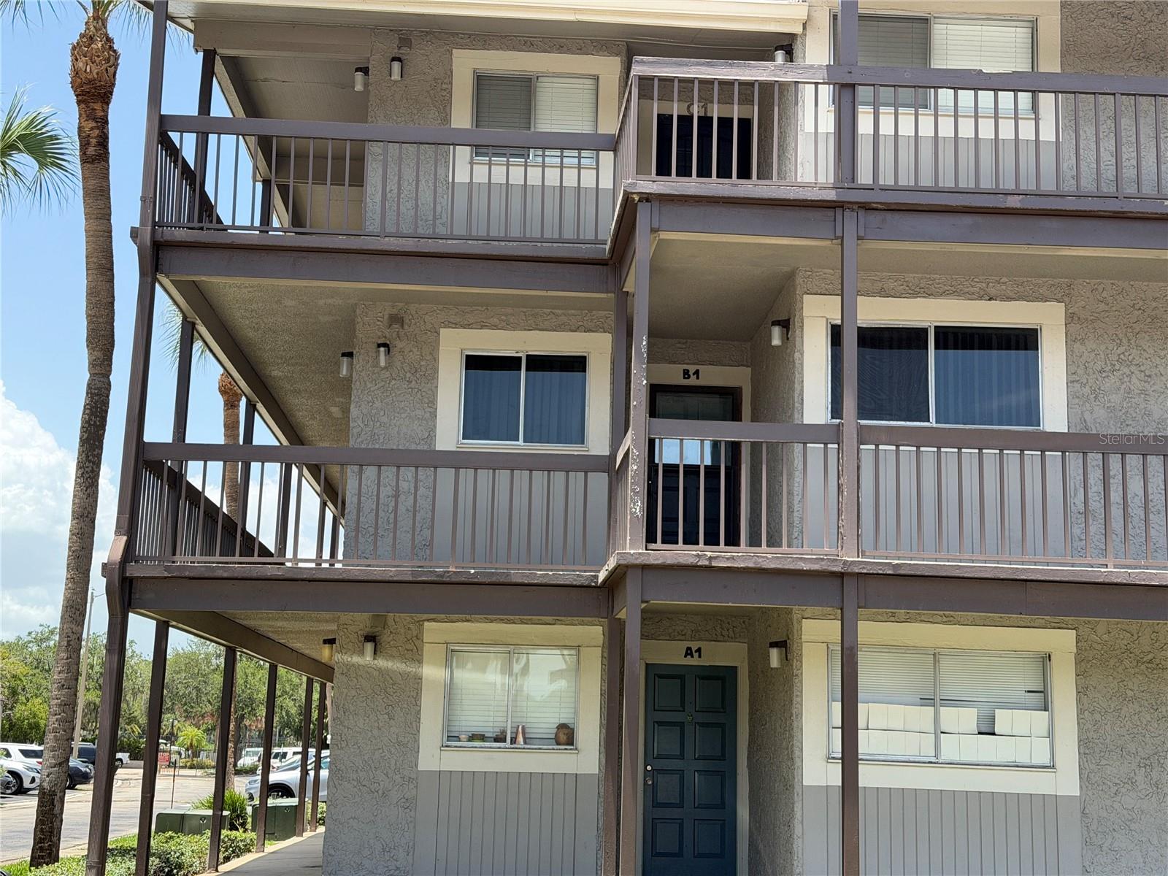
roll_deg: -1.2
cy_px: 438
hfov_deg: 39.7
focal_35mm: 48
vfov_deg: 30.3
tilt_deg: +10.6
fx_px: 1620
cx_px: 584
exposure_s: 1/1543
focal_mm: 6.76
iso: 100
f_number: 1.78
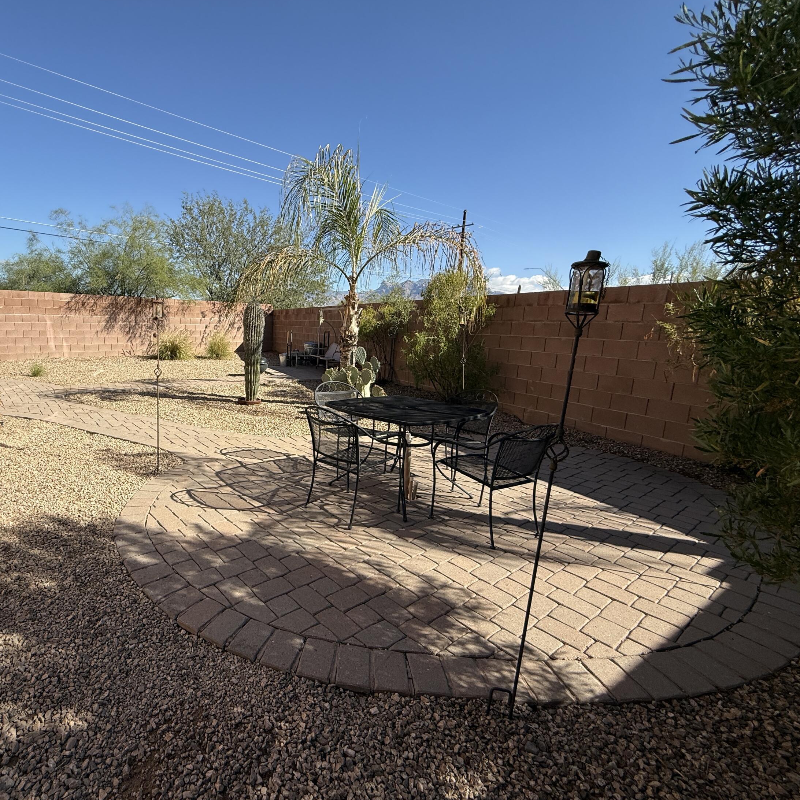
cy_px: 401
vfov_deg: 84.0
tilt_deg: -10.4
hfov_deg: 81.7
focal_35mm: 17
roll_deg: -2.6
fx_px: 444
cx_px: 279
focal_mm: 2.22
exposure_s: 1/1534
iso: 50
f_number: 2.2
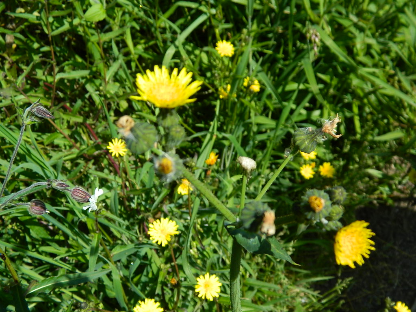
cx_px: 208
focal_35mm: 47
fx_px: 565
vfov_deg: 30.9
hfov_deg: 40.4
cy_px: 156
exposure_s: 1/500
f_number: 3.6
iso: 80
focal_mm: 8.4
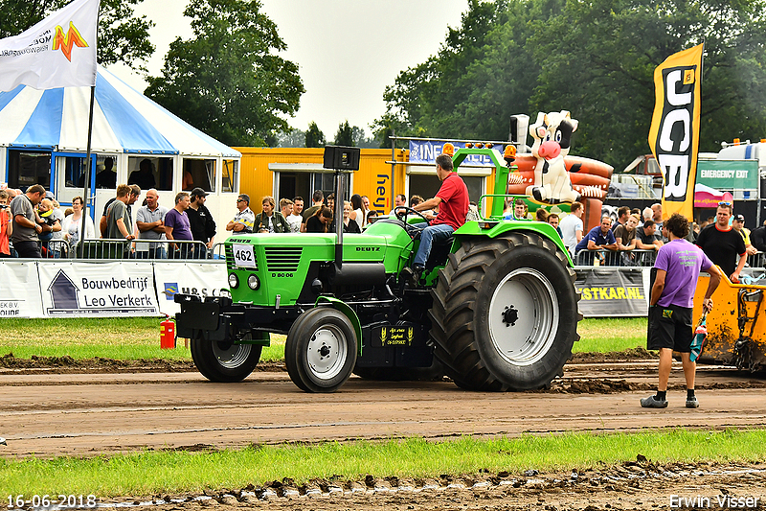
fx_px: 3574
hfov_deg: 12.2
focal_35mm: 168
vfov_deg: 8.2
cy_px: 256
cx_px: 383
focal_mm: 112
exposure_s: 1/1000
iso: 500
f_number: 9
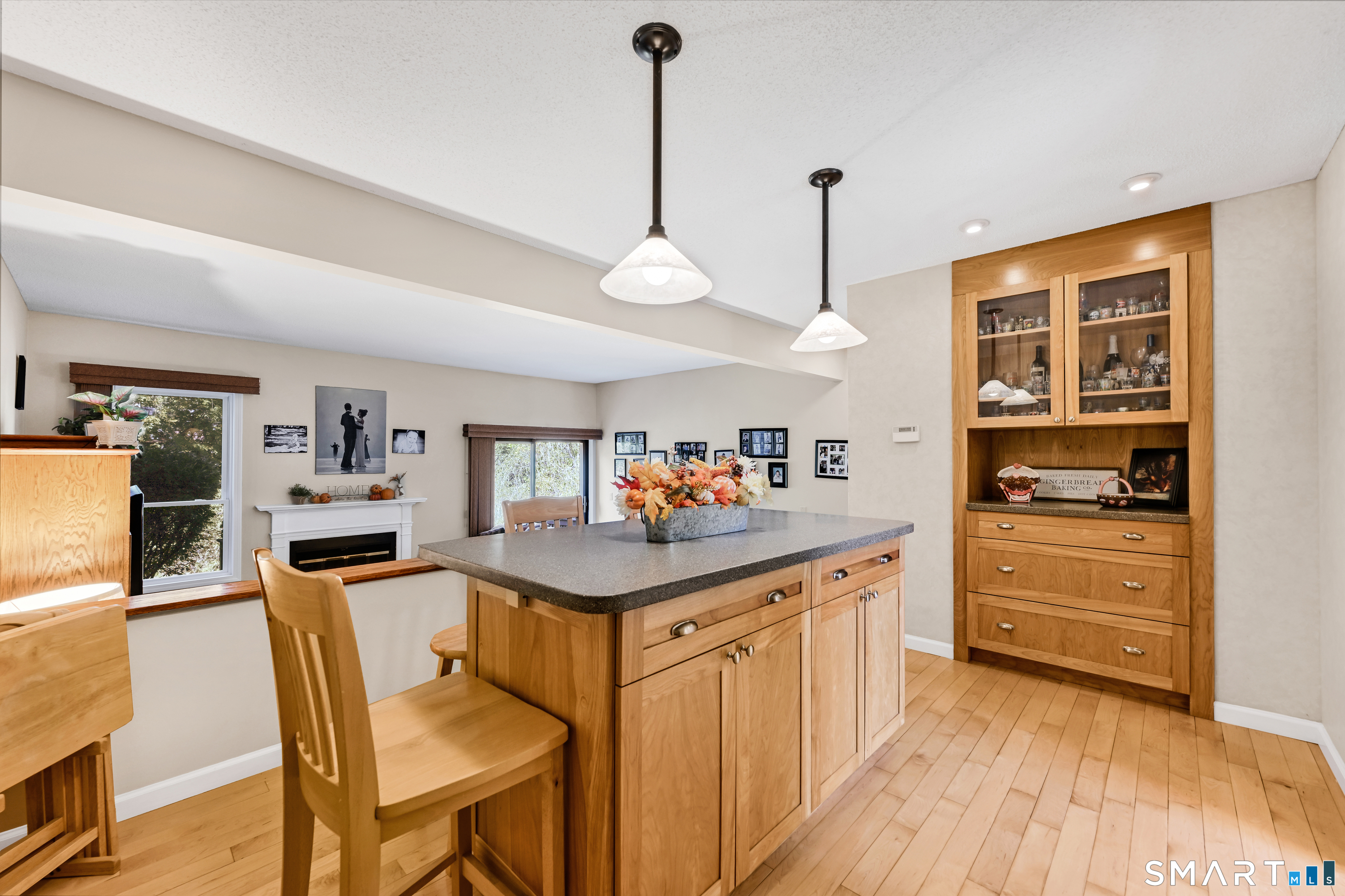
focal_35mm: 14
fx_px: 523
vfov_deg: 81.2
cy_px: 448
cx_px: 672
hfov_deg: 104.3
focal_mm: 14
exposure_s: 1/320
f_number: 8
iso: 250
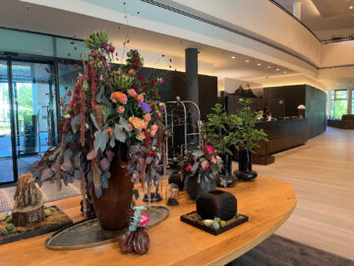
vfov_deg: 53.1
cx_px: 177
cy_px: 133
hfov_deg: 67.3
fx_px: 266
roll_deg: +0.8
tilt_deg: -4.5
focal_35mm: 26
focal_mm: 5.1
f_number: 1.6
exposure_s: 1/83
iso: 125
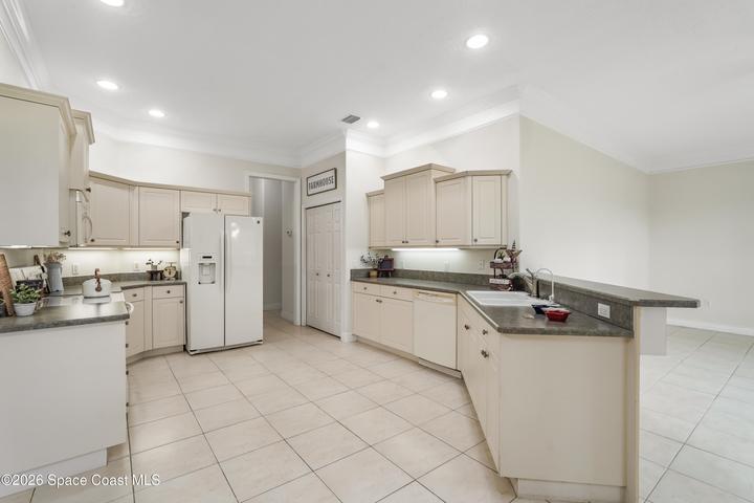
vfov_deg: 73.7
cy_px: 252
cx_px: 377
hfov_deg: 96.7
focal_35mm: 16
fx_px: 335
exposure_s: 1/30
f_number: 8
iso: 400
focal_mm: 16
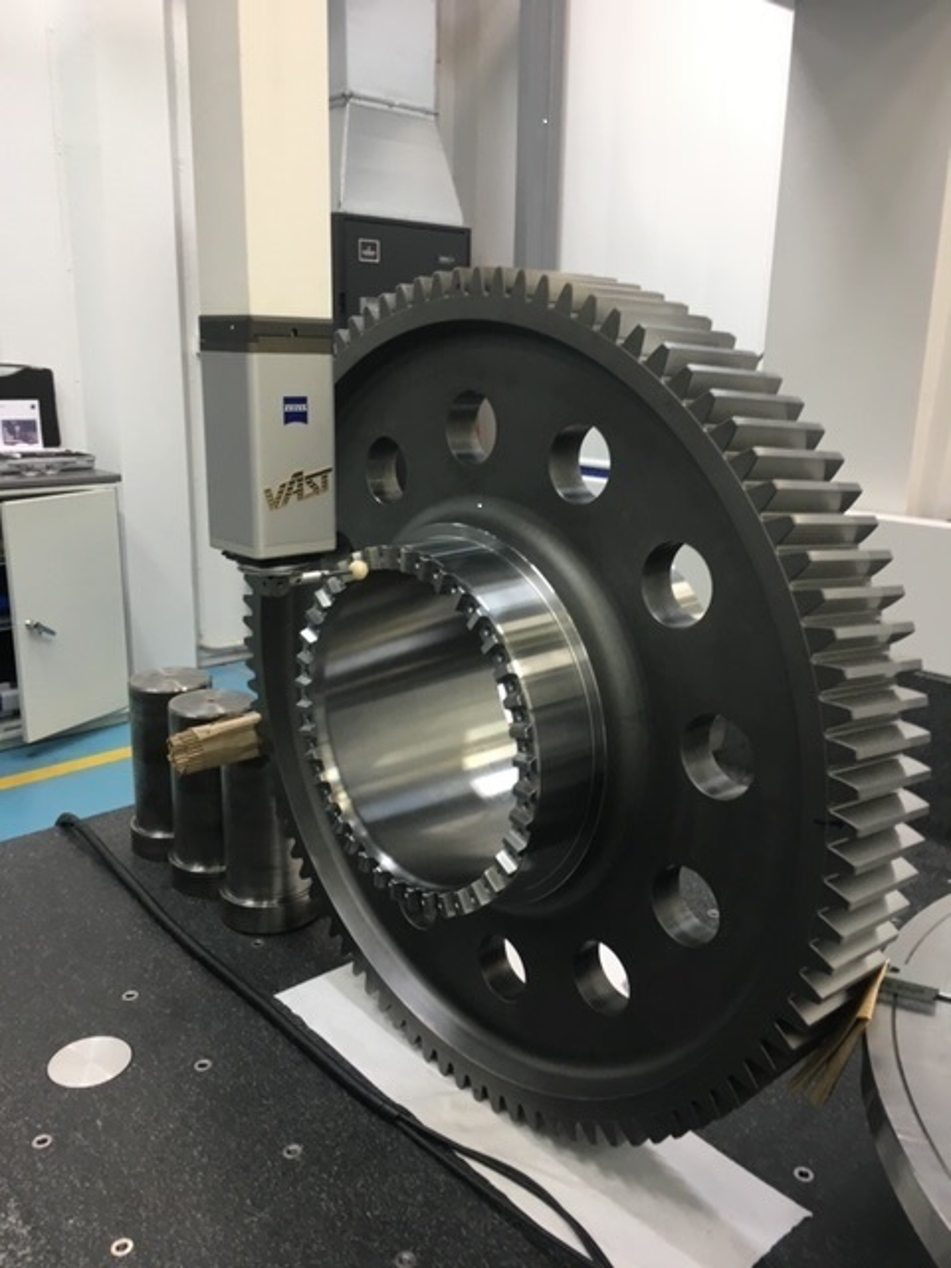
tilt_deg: -15.4
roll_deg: -0.8
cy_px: 634
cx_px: 476
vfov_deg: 61.7
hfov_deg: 48.2
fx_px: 1062
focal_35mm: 29
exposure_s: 1/33
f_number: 2.2
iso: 100
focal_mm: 4.15
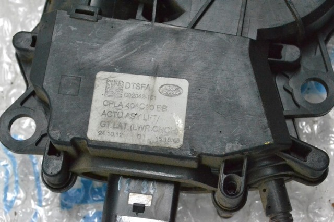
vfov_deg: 16.5
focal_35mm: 82
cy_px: 111
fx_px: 765
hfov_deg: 24.6
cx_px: 167
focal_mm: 55
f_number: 11
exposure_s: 1/160
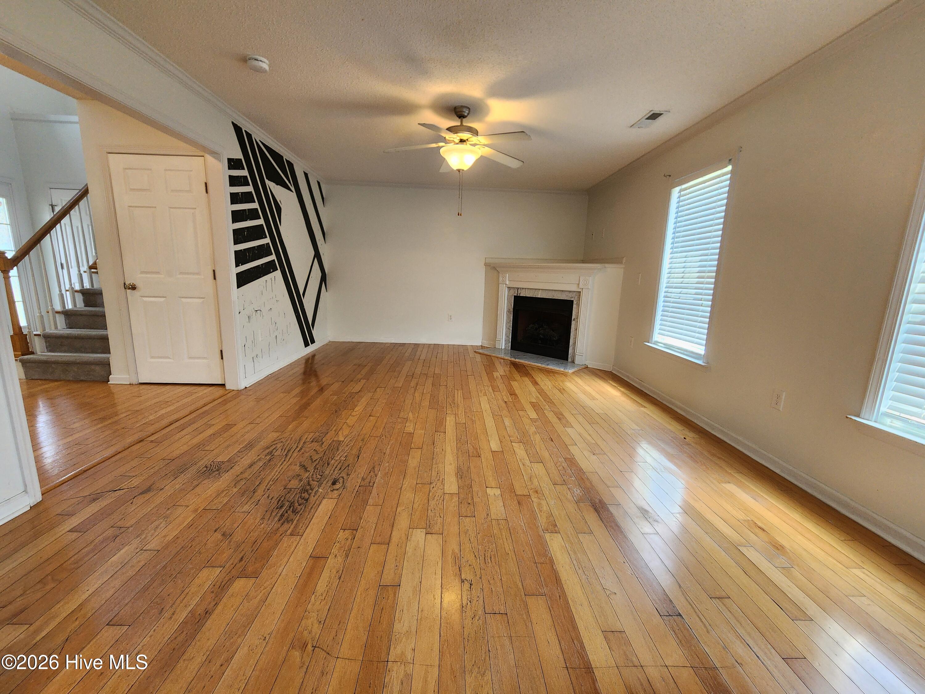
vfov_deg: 89.9
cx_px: 462
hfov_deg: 106.2
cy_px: 347
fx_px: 347
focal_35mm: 13
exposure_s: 1/60
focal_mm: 2.2
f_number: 2.2
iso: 200
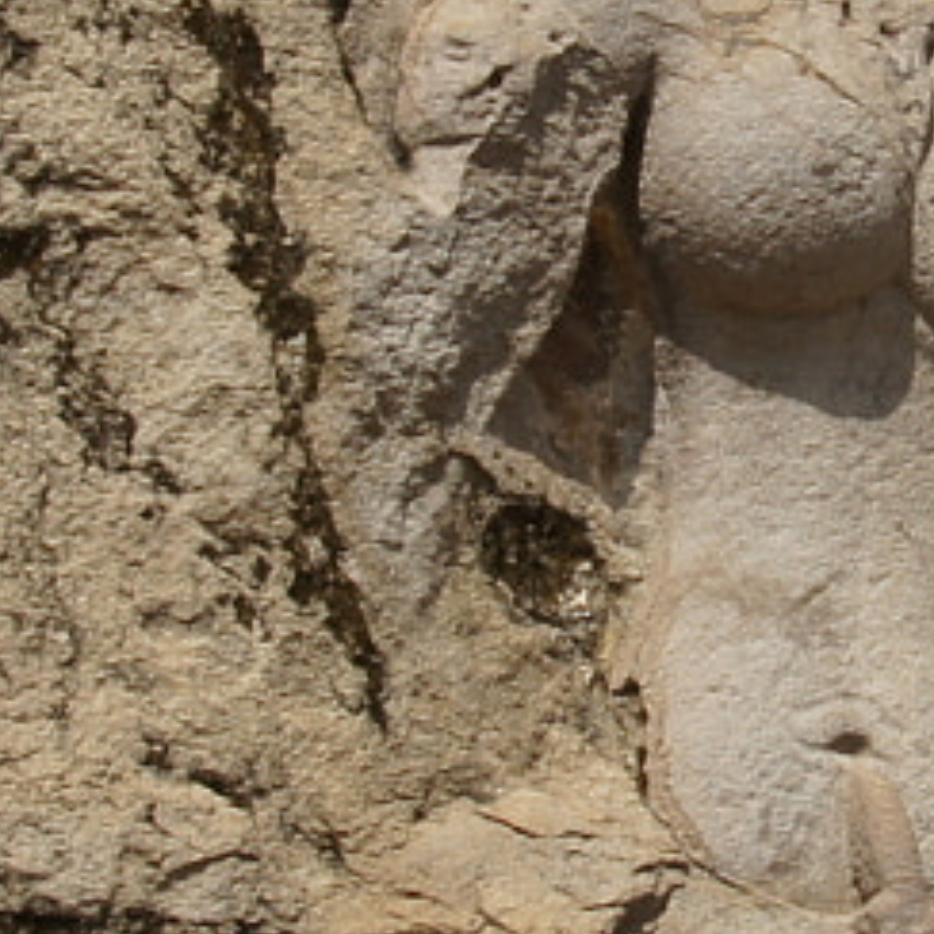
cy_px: 339
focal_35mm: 214
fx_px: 6533
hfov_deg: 8.2
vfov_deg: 8.2
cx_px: 777
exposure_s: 1/100
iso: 100
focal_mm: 20
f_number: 10
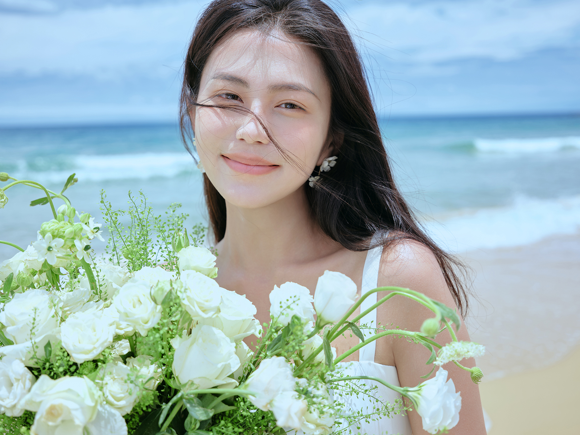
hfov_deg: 42.9
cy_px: 218
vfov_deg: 32.9
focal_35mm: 44
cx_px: 290
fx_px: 737
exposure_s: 1/500
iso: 200
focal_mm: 55.6
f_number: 5.6
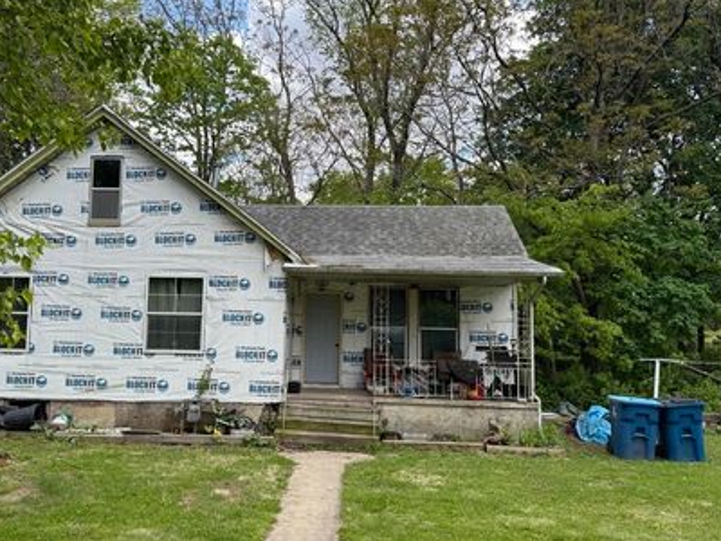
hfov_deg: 59.6
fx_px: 625
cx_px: 296
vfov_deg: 46.8
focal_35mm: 30
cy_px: 277
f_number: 1.78
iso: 80
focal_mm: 6.76
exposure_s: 1/1314
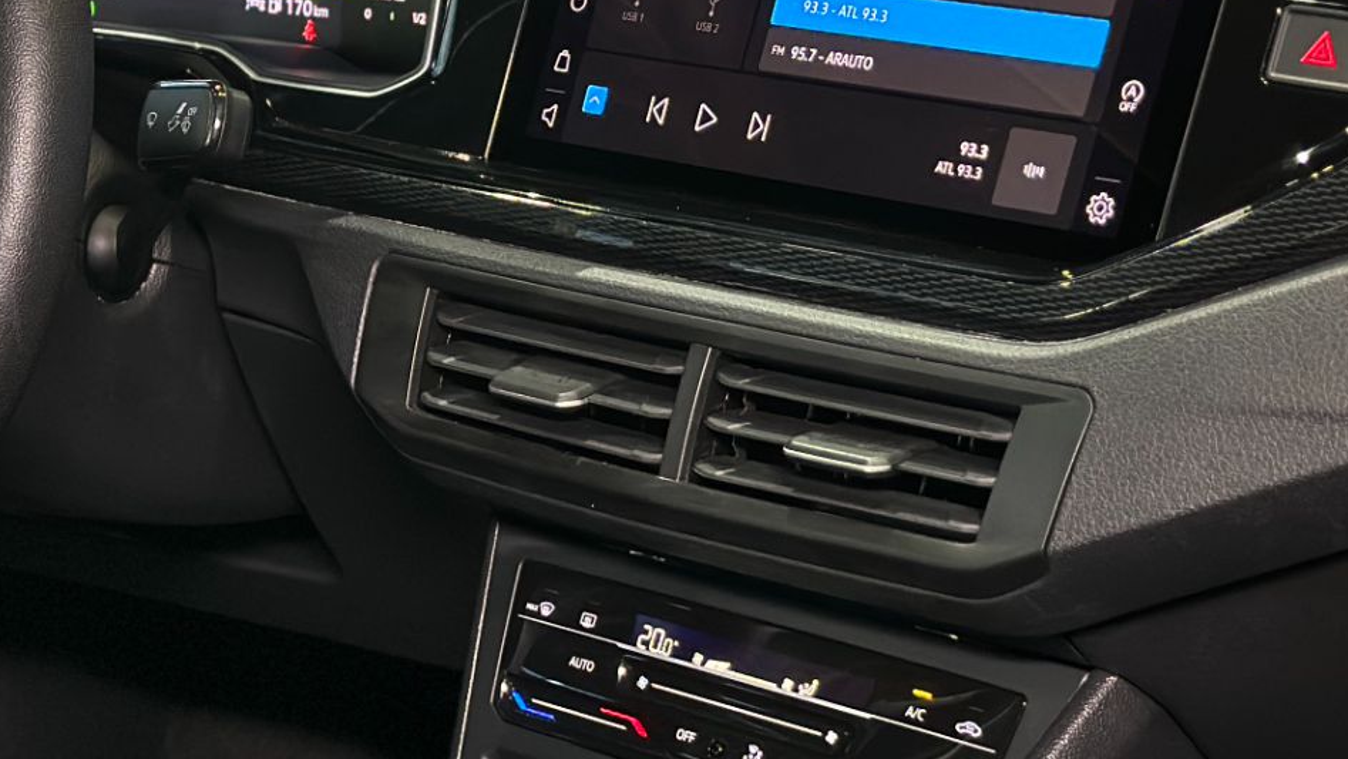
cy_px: 508
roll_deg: +3.3
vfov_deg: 11.4
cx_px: 218
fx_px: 3789
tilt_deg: -17.8
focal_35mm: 106
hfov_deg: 19.9
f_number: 1.78
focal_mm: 6.86
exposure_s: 1/40
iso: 320
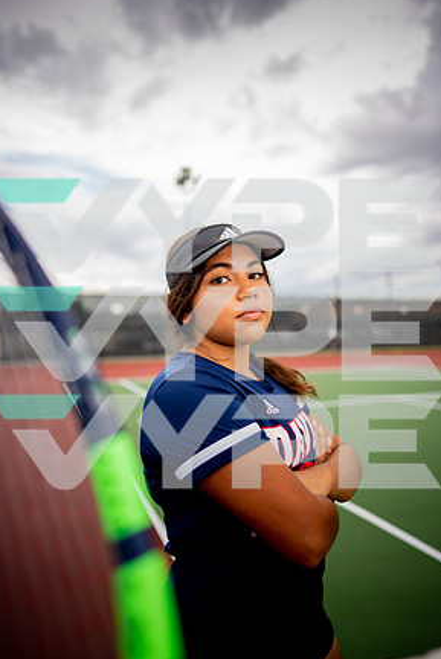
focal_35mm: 25
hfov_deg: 51.4
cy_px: 334
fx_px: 458
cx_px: 217
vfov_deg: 71.5
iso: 50
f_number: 1.4
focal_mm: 24
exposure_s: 1/1250
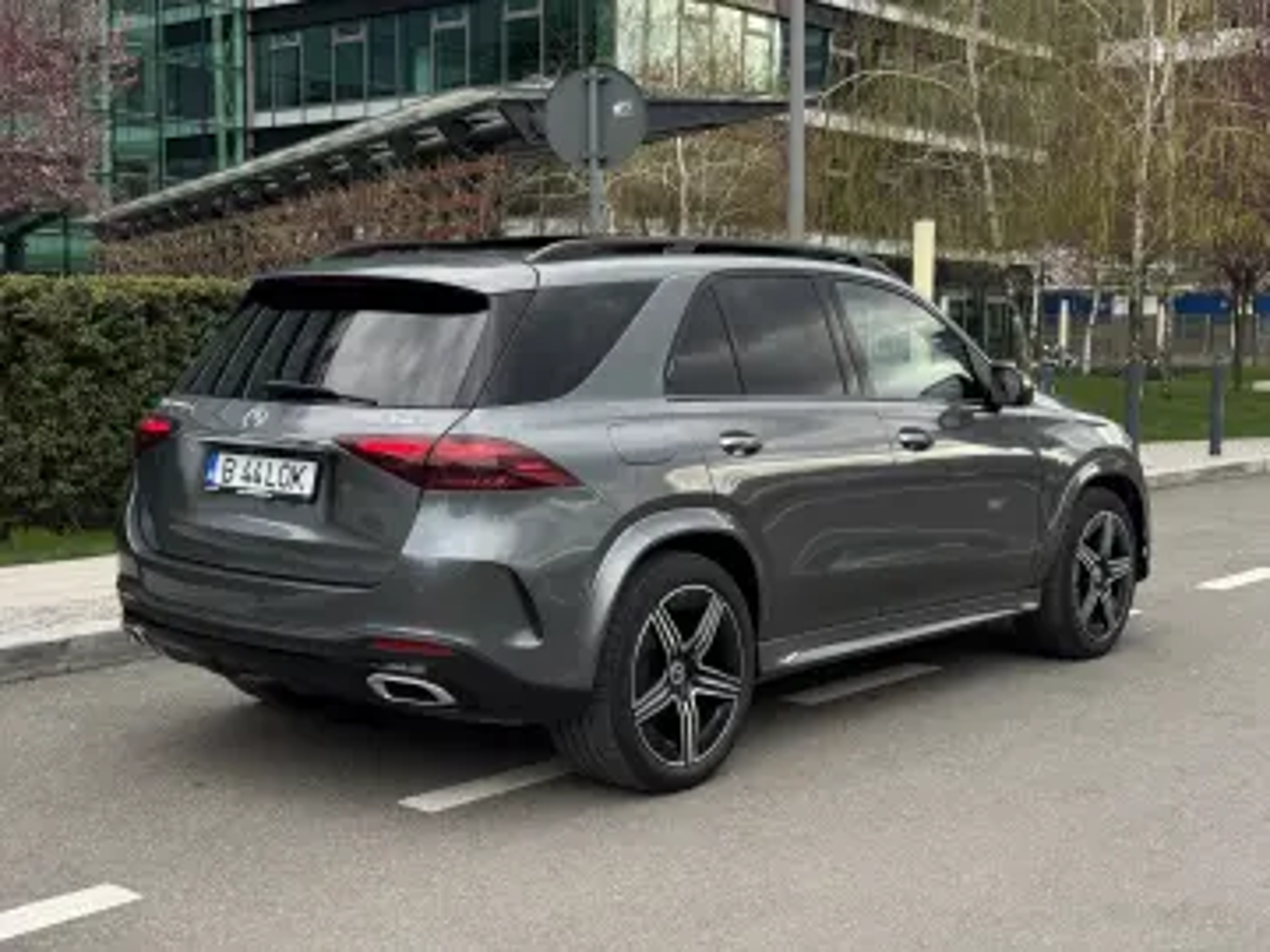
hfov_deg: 39.7
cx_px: 635
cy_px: 476
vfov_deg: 30.3
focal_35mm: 48
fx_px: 1761
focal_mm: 6.76
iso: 64
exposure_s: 1/802
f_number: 1.78
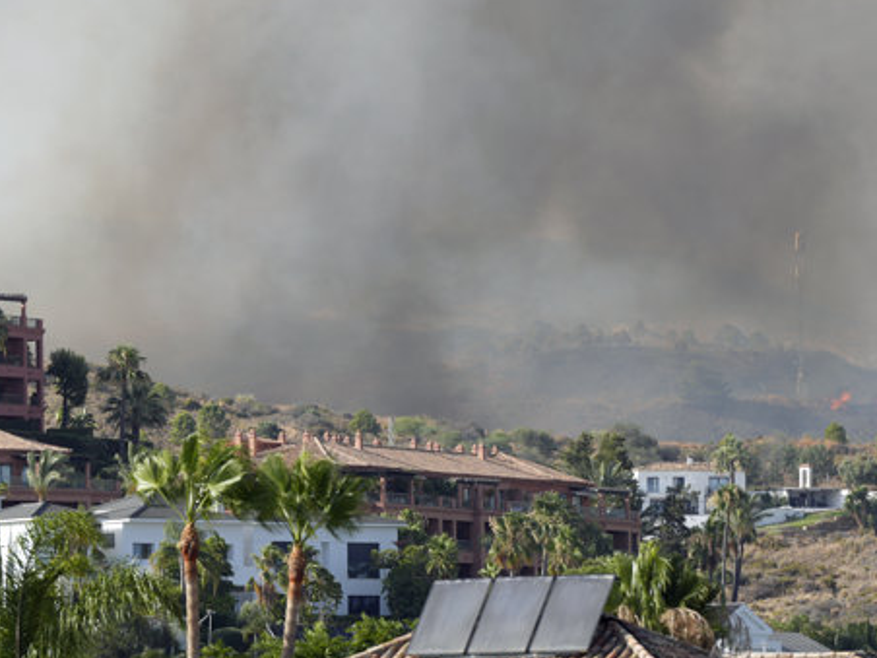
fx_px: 11147
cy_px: 270
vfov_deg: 3.4
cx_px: 413
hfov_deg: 4.5
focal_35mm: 440
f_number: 4
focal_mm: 200
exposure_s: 1/1000
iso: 160
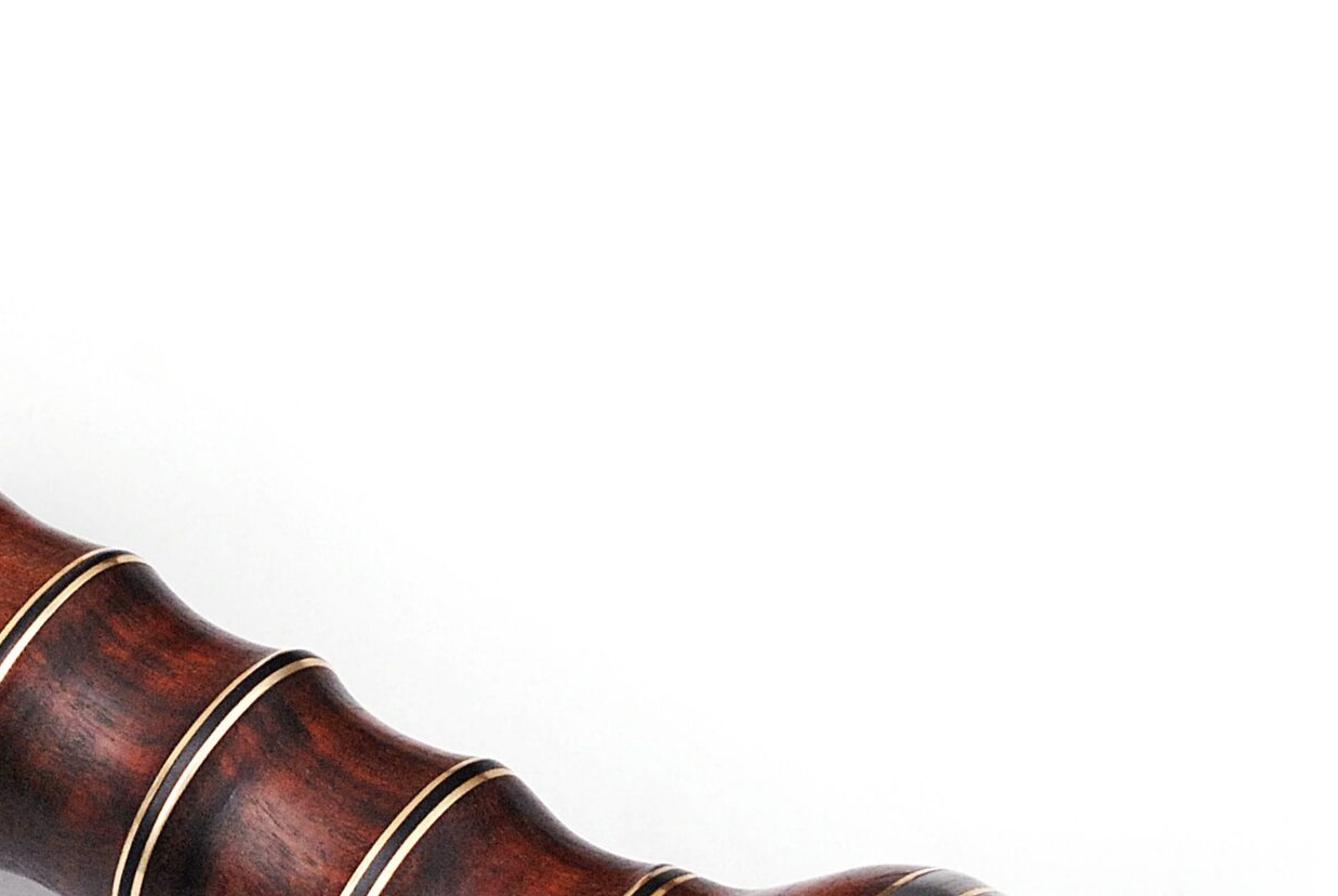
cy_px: 746
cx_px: 19
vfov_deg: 11.6
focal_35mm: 118
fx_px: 4391
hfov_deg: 17.0
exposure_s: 1/100
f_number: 6.3
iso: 500
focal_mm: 38
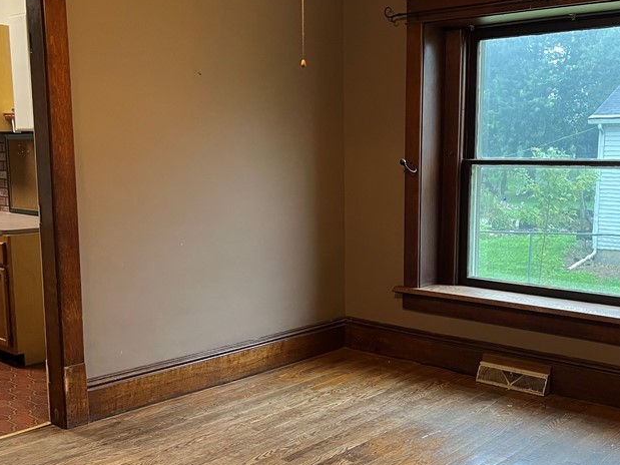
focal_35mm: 43
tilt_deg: -9.1
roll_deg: -0.9
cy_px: 262
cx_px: 379
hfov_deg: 43.6
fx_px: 770
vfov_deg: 33.5
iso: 200
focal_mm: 5.7
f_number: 1.5
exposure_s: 1/60
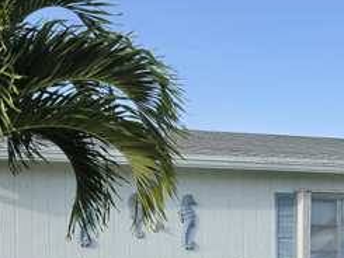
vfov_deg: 19.0
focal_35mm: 75
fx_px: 746
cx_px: 222
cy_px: 272
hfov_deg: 25.9
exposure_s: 1/4648
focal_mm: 6.5
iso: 64
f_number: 1.4
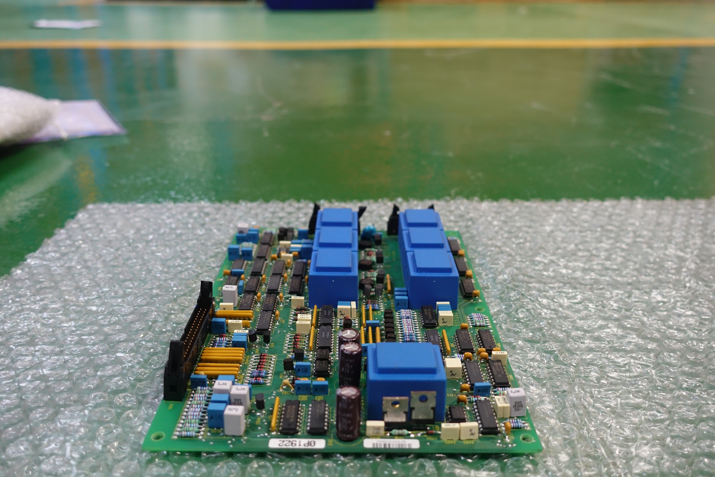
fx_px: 655
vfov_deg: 40.0
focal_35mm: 33
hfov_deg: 57.2
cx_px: 358
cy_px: 238
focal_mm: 11.93
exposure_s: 1/25
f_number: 2.8
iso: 800
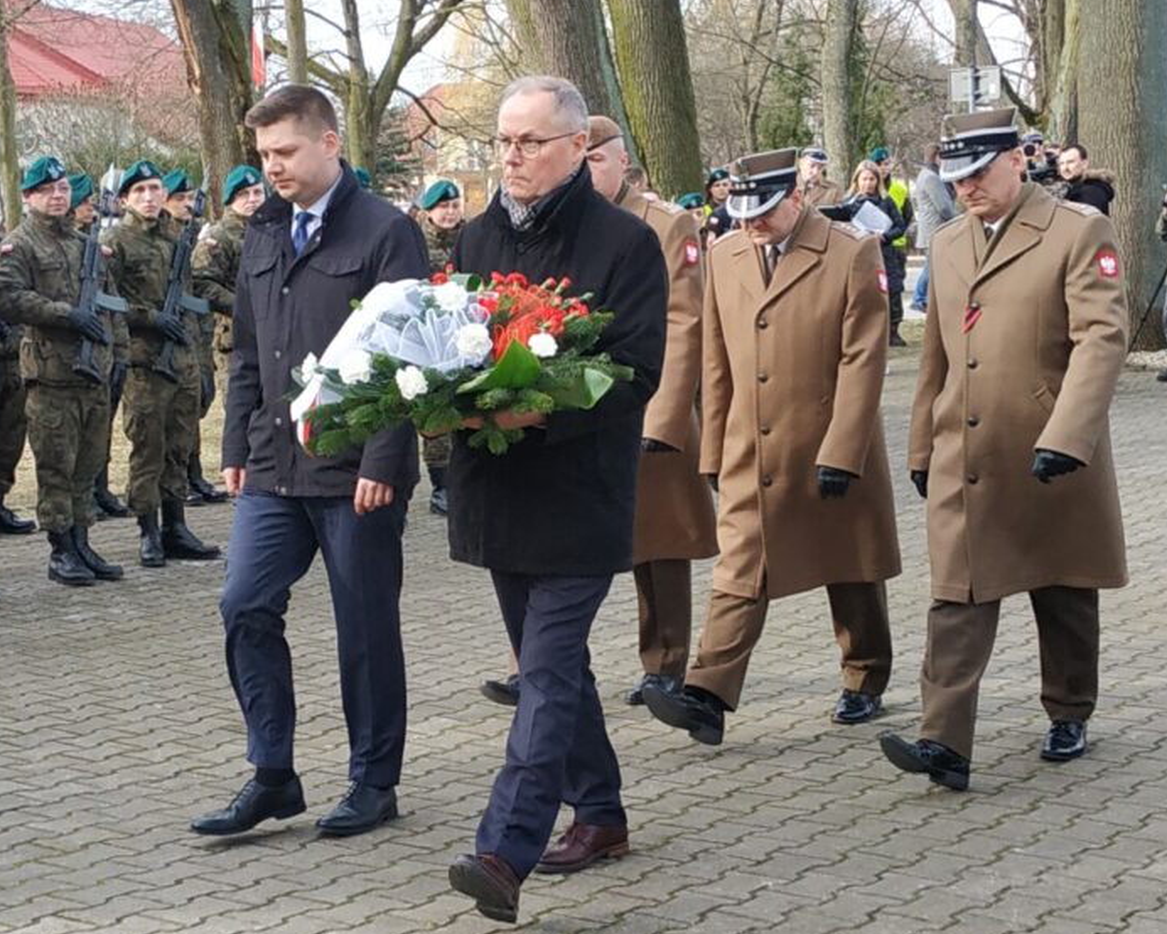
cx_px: 524
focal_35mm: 26
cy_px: 459
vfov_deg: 54.9
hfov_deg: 65.9
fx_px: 898
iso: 200
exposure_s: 1/384
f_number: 1.9
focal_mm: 3.94
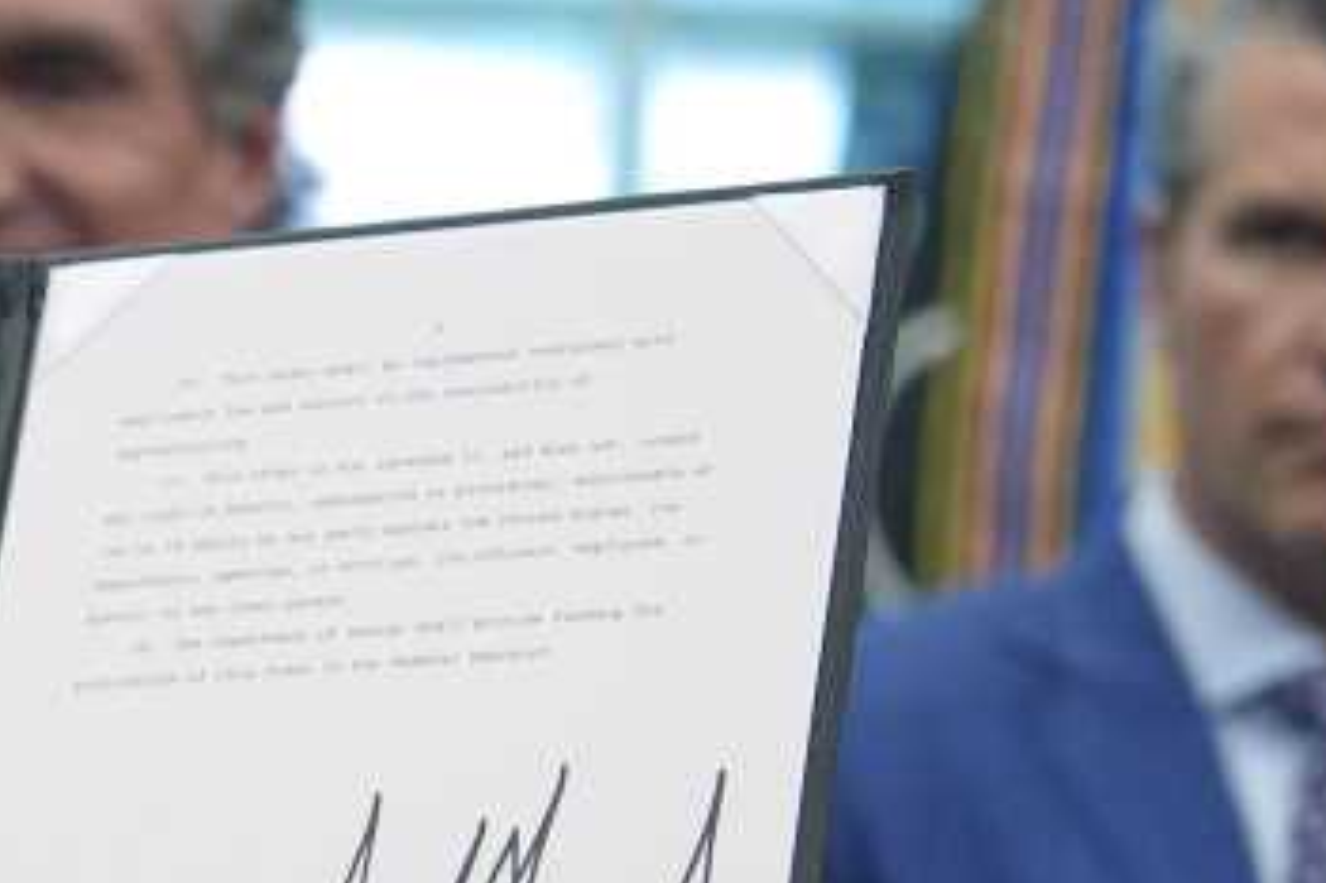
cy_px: 1313
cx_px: -413
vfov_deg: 6.2
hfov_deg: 9.2
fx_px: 8099
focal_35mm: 220
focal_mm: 70
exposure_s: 1/400
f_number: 2.8
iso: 2000
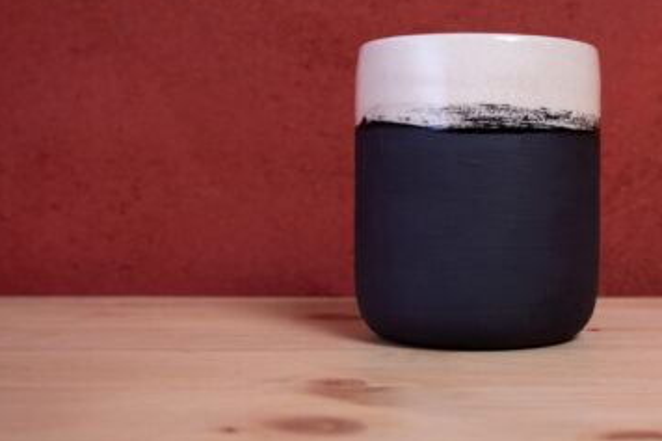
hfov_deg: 33.4
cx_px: 480
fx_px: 1084
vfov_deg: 23.0
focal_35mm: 59
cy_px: 200
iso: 100
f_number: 10
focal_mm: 35
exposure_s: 1/100
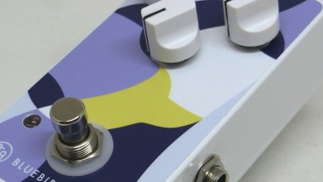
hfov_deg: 19.4
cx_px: 139
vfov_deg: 11.0
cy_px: 128
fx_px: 942
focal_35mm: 110
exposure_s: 1/125
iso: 160
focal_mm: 10.7
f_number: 5
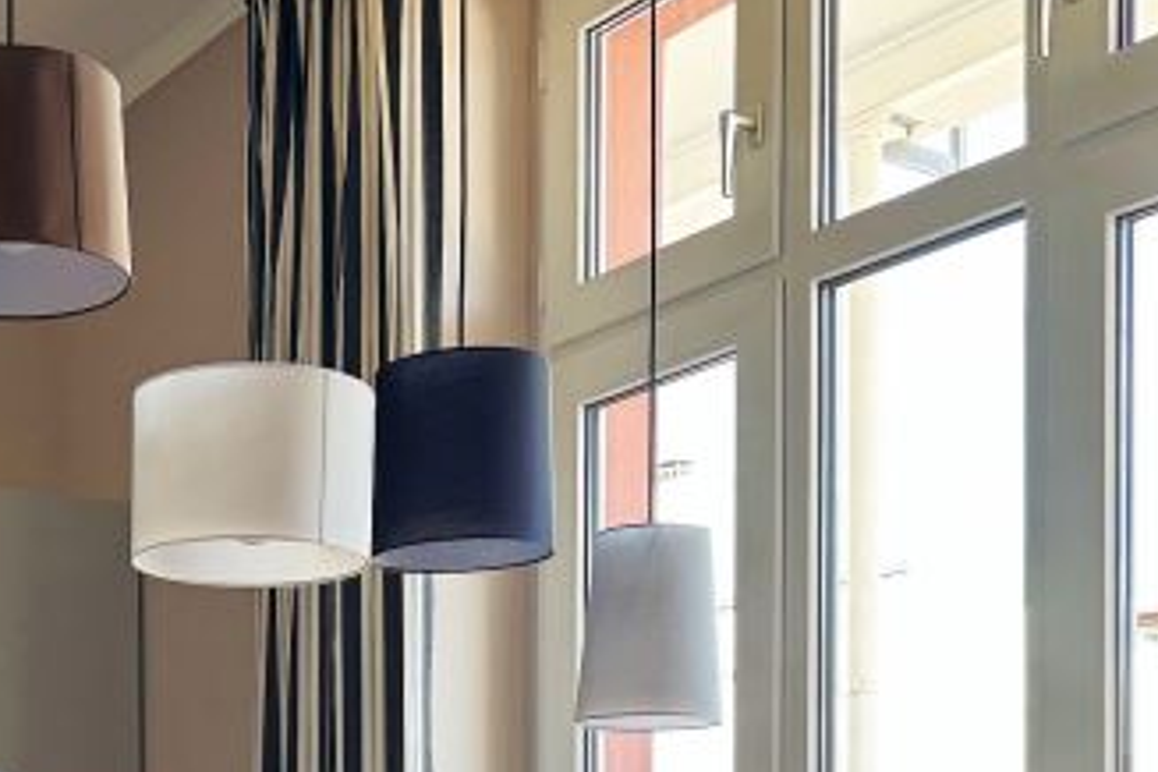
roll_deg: +0.8
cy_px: 967
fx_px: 1962
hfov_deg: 31.7
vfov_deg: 20.6
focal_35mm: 61
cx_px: 170
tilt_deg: -0.9
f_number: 1.78
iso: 125
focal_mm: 6.76
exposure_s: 1/121
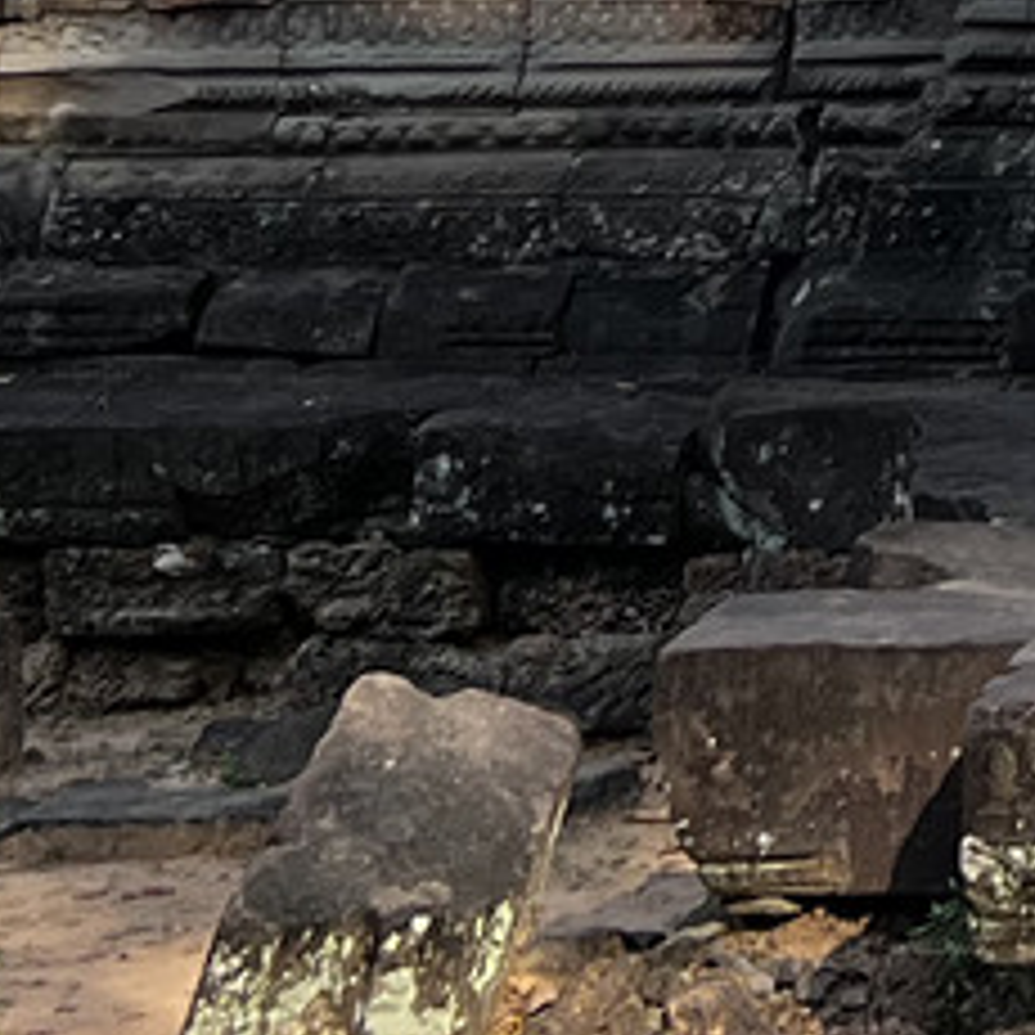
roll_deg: +0.4
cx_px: 2344
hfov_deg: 9.8
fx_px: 5412
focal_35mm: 160
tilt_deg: +11.6
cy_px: -1192
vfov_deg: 9.9
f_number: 1.5
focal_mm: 5.7
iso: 50
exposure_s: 1/965
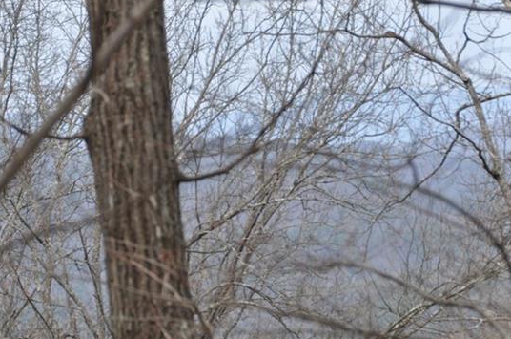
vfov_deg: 4.5
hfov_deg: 6.9
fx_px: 4263
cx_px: 256
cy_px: 172
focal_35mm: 301
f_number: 8
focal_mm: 105
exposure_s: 1/250
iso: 200
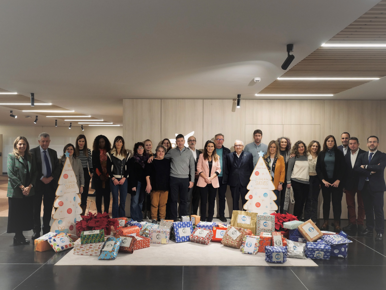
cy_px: 148
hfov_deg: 58.3
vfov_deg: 45.4
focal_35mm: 31
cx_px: 195
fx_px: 346
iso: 800
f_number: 2.8
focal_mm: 15
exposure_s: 1/60
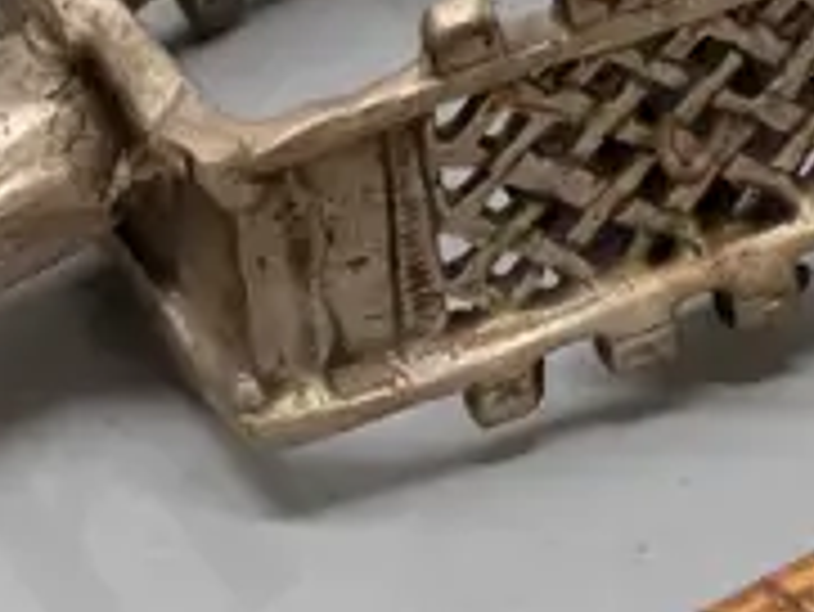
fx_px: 5859
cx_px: 886
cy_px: -14
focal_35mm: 249
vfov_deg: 6.0
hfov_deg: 7.9
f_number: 5.6
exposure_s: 1/100
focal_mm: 22
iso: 3200
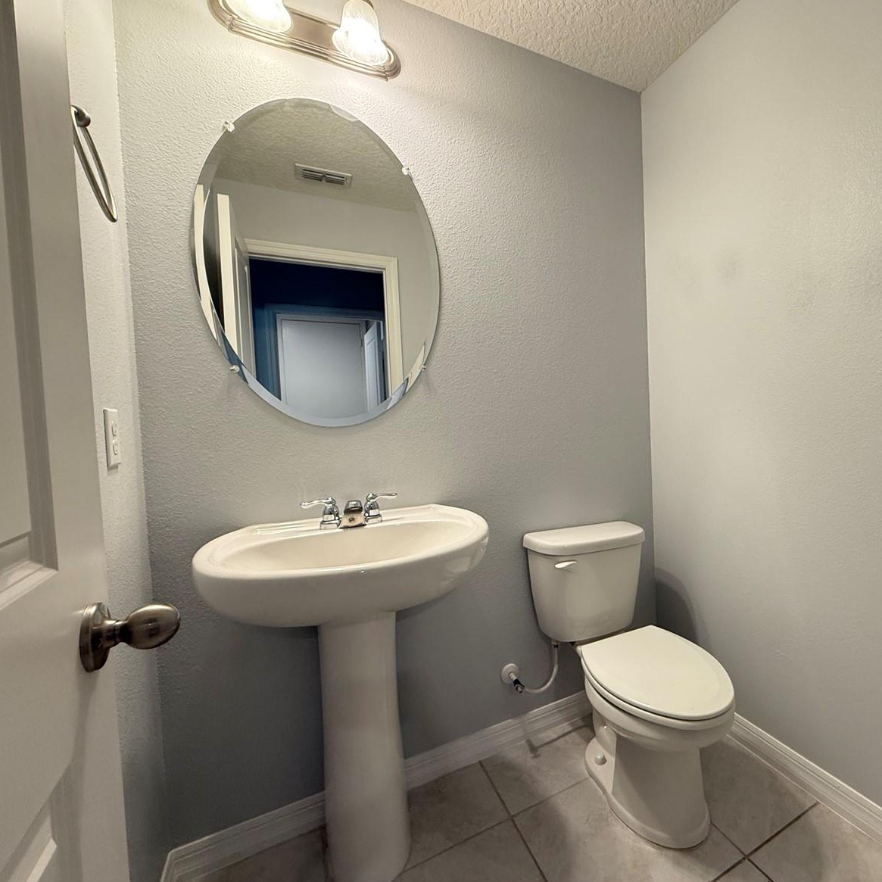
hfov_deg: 80.8
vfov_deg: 84.0
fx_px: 490
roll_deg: +1.4
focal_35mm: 17
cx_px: 597
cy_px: 432
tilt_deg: -1.2
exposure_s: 1/60
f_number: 2.2
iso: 200
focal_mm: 2.22
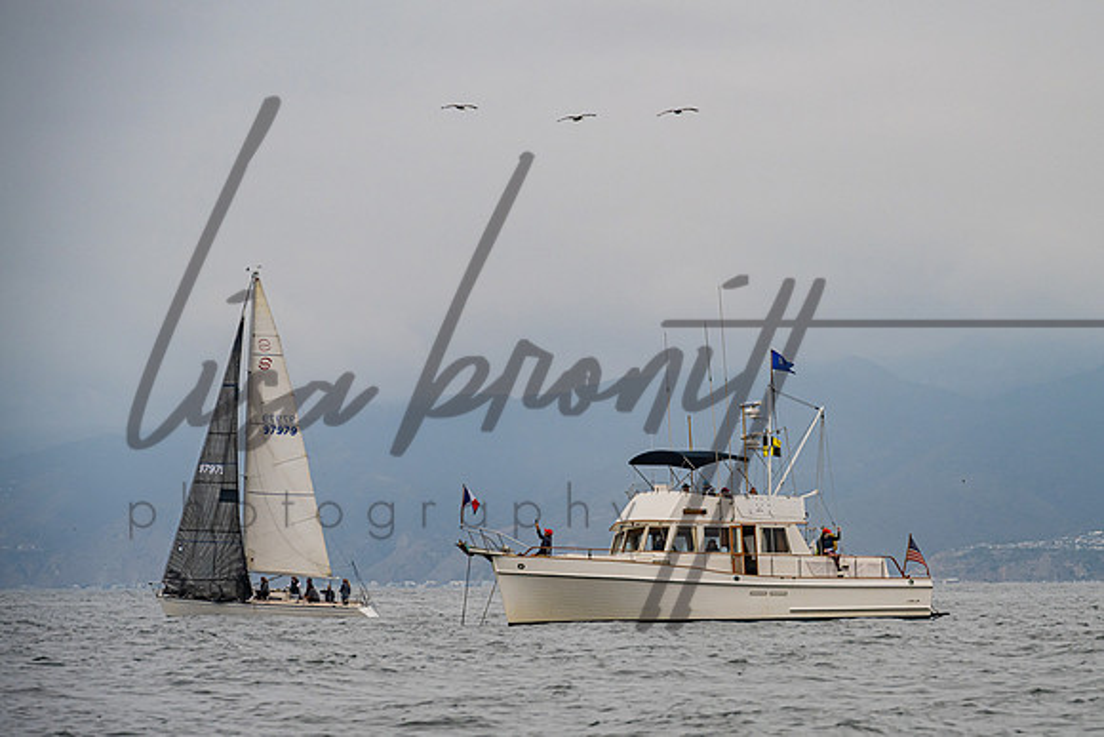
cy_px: 395
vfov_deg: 7.7
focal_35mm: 178
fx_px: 5445
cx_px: 700
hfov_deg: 11.6
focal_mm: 140
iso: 320
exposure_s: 1/2000
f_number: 6.3
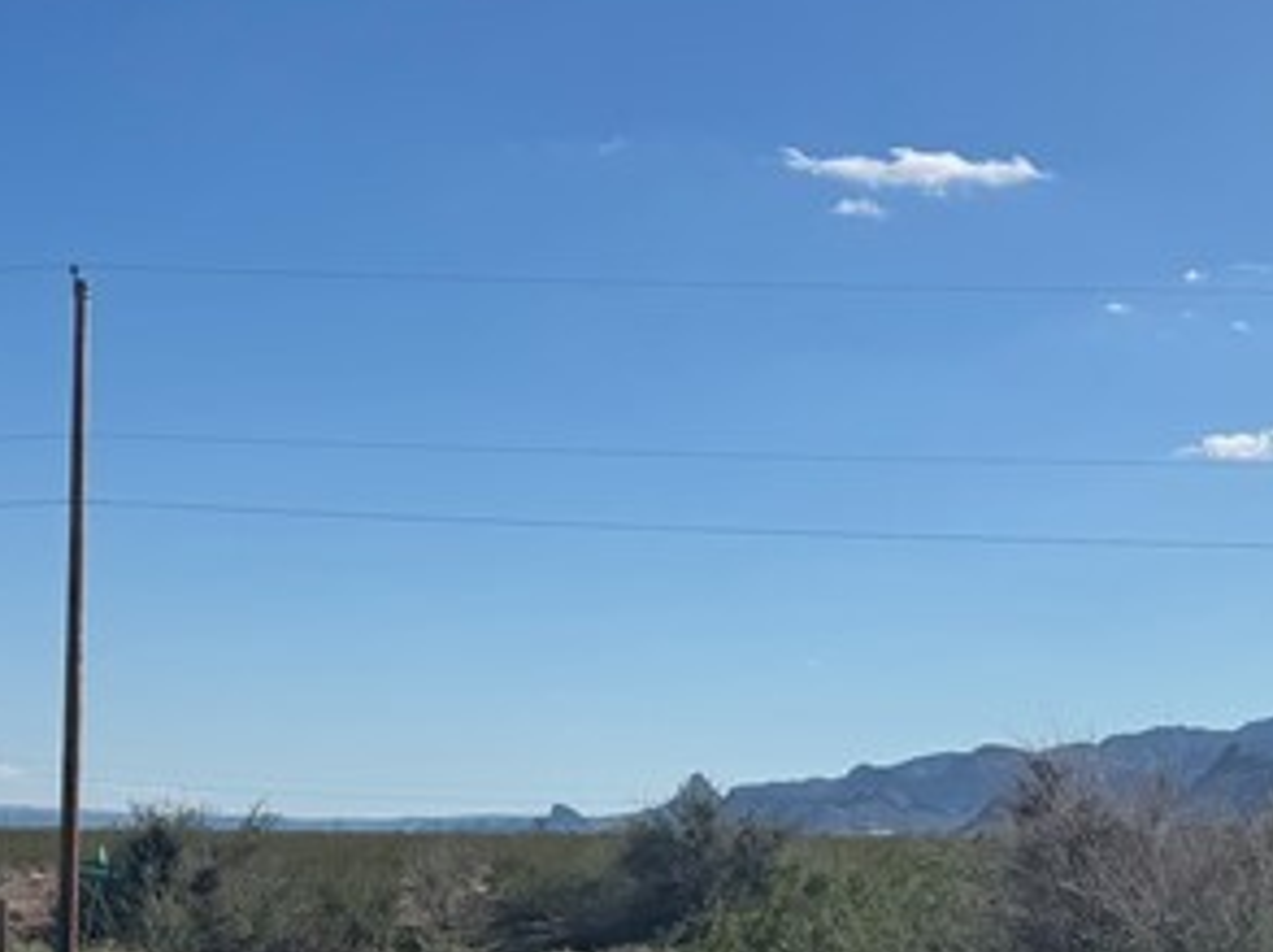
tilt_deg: -4.7
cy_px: 978
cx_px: 322
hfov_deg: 23.1
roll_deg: -1.5
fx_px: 3085
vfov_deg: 17.1
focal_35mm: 84
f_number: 1.78
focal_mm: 6.76
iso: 80
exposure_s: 1/7092
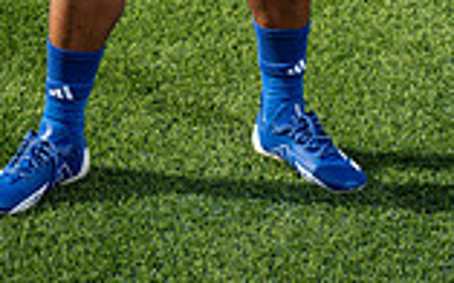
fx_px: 2202
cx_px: 197
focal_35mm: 178
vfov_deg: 7.0
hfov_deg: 11.8
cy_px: -361
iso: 125
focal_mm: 61
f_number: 8
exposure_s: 1/250
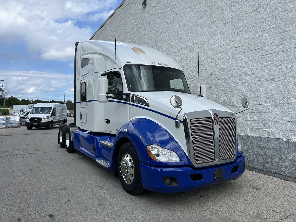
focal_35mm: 26
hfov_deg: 67.3
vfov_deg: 53.1
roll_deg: -0.5
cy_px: 111
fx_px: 222
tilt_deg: +1.6
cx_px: 148
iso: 50
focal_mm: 5.7
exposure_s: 1/3356
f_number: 1.5
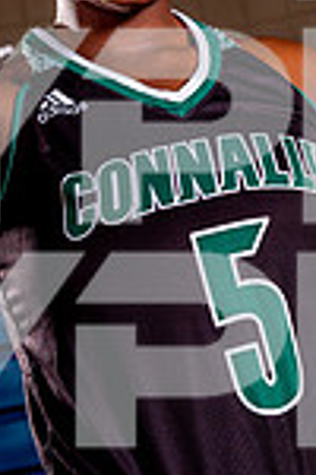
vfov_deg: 14.2
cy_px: 127
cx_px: 46
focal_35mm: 144
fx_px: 1896
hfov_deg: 9.5
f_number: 5.6
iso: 100
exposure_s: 1/125
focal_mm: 48
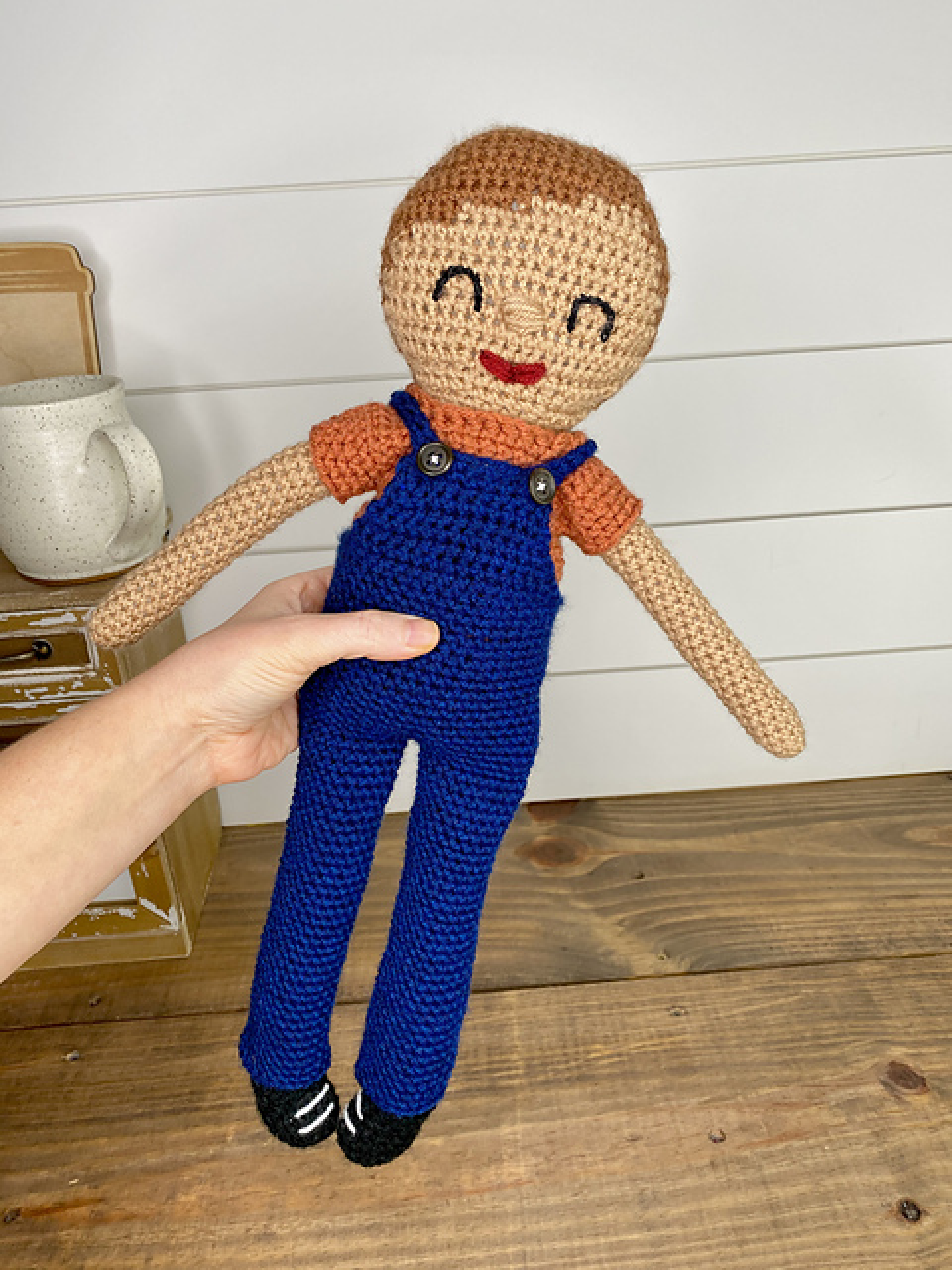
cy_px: 635
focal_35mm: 26
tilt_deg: -24.7
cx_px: 476
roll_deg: +2.9
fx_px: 953
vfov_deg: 67.3
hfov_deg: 53.1
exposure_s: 1/120
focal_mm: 4.25
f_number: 1.8
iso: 64
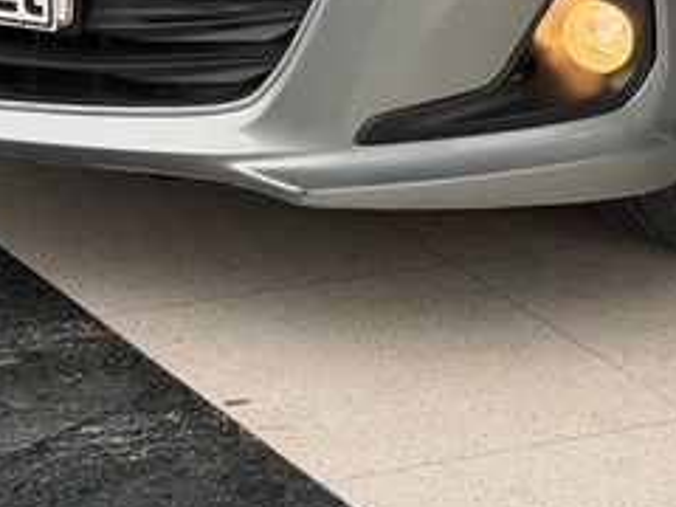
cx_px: 389
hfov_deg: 12.2
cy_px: -332
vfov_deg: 8.9
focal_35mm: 162
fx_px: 3164
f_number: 1.78
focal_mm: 6.76
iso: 80
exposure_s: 1/472
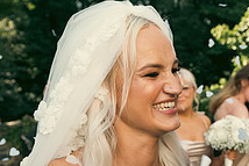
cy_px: 155
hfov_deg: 30.1
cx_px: 202
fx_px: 450
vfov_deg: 20.5
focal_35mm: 65
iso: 200
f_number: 5
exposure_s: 1/250
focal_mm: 24
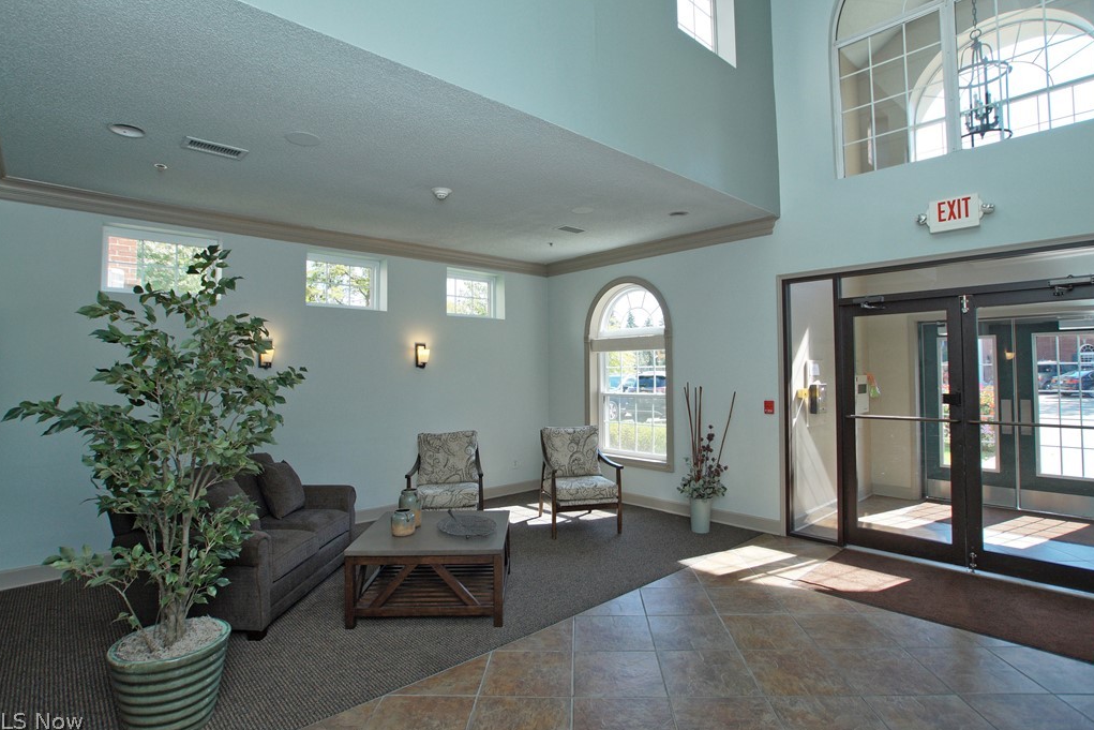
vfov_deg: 68.8
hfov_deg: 91.5
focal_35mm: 18
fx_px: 533
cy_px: 352
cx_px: 557
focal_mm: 11
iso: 320
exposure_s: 1/160
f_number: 4.5
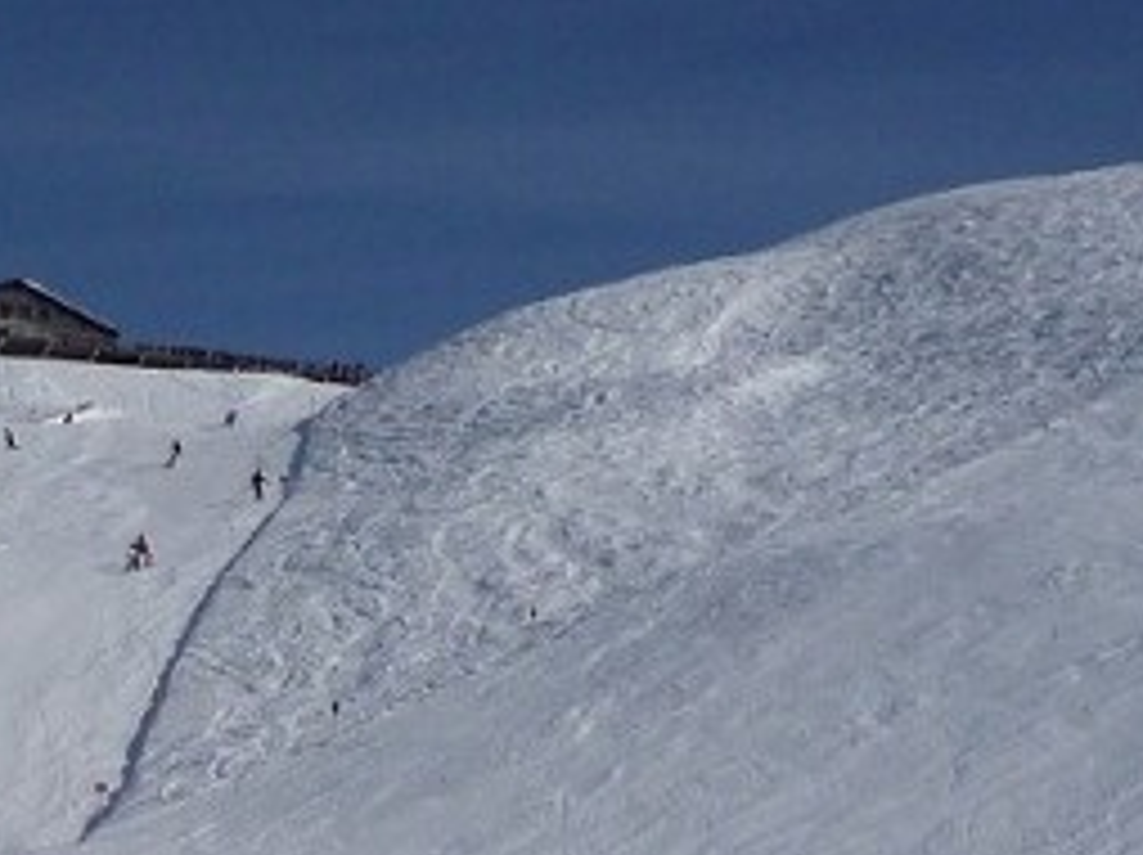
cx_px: 158
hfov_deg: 16.8
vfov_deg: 12.6
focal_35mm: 116
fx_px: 3827
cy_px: 855
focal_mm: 5.9
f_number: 8
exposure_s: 1/800
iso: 80
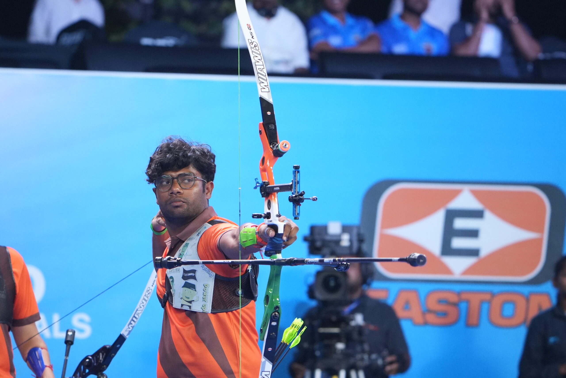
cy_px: 189
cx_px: 283
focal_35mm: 468
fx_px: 7358
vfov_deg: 2.9
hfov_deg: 4.4
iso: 4000
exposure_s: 1/400
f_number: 6.3
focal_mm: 312
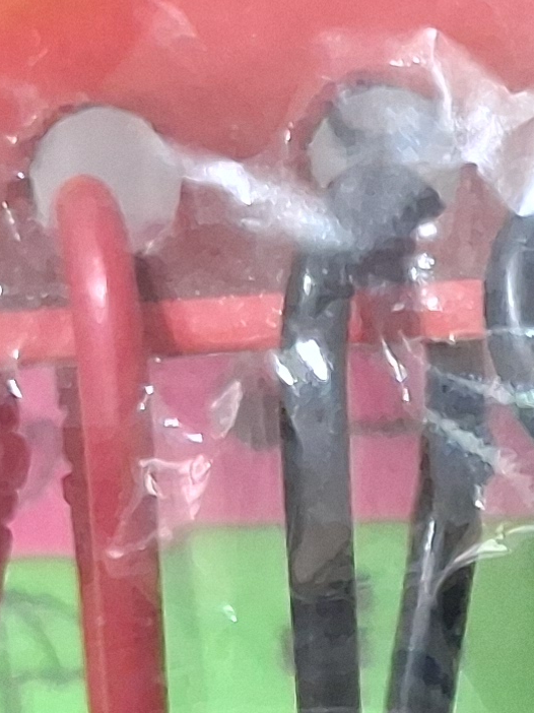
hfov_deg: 8.9
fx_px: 3231
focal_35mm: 157
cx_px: 1085
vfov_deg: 12.5
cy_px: 658
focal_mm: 4
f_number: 1.8
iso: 500
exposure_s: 1/50
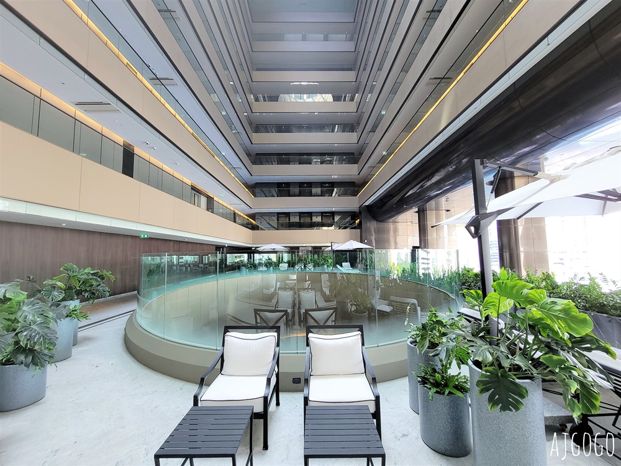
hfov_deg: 106.2
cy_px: 233
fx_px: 233
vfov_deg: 89.9
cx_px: 310
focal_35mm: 13
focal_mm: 2.2
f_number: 2.2
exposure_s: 1/60
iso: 160
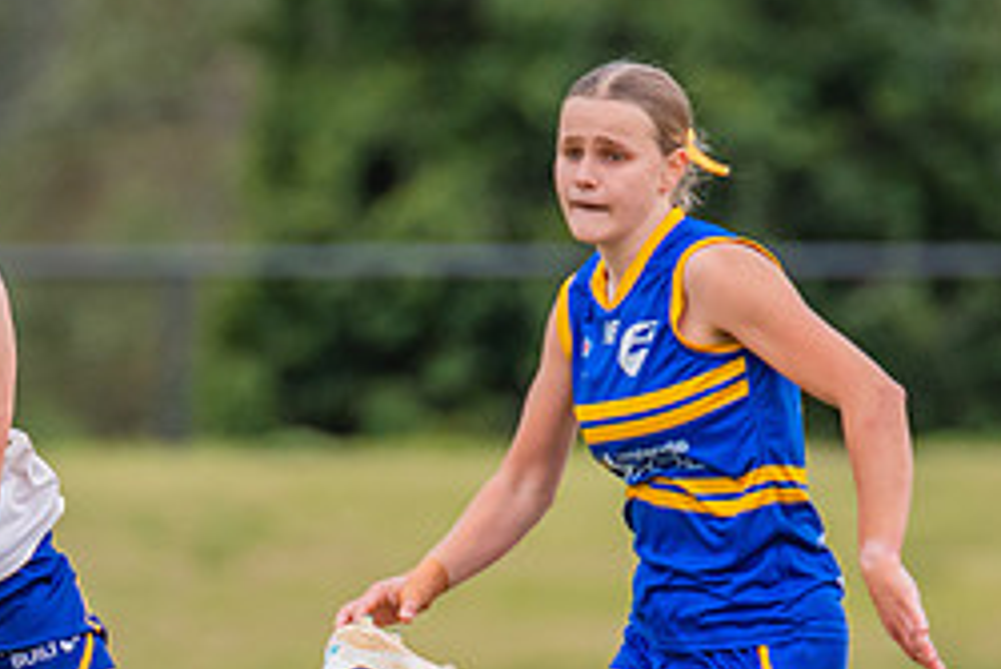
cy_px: 566
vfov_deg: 0.9
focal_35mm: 1546
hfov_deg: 1.3
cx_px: 85
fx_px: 43010
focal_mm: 420
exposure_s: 1/1250
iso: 800
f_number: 6.3
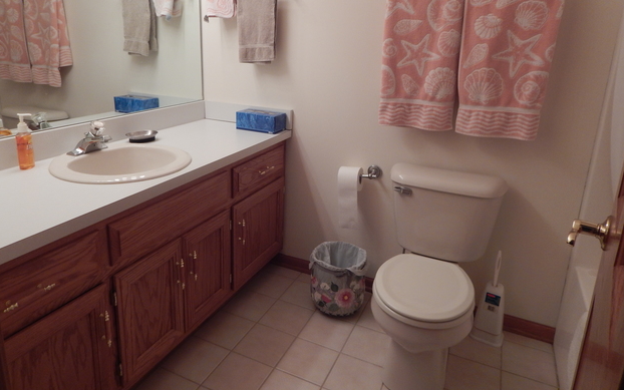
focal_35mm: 24
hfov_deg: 74.8
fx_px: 408
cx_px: 304
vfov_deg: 50.7
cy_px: 151
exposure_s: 1/30
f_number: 3
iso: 200
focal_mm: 4
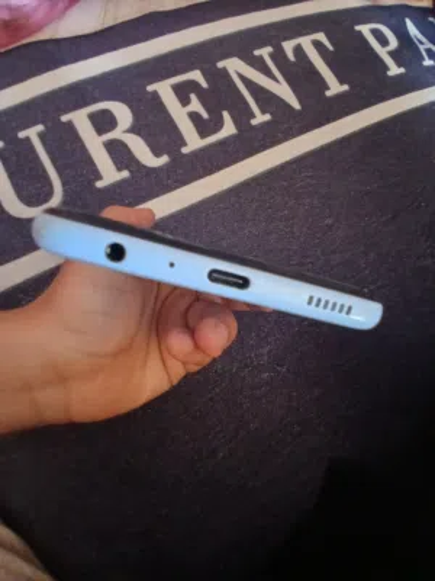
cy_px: 290
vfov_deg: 91.0
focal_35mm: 17
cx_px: 218
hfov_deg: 74.7
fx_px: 285
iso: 500
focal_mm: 1.4
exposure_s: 1/25
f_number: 2.2
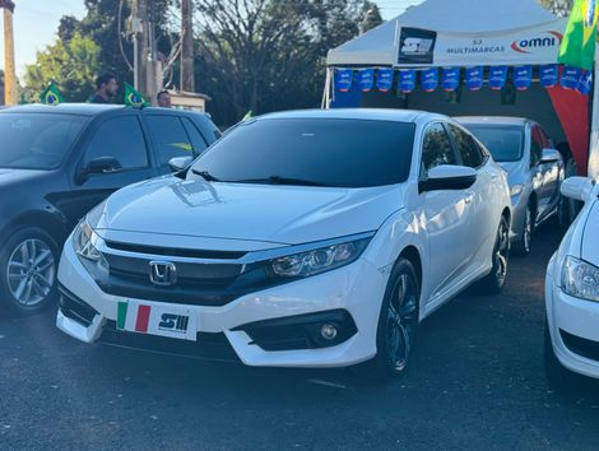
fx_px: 832
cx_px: 300
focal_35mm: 48
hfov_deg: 39.6
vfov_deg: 30.3
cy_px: 226
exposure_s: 1/1637
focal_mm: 6.76
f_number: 1.78
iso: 64
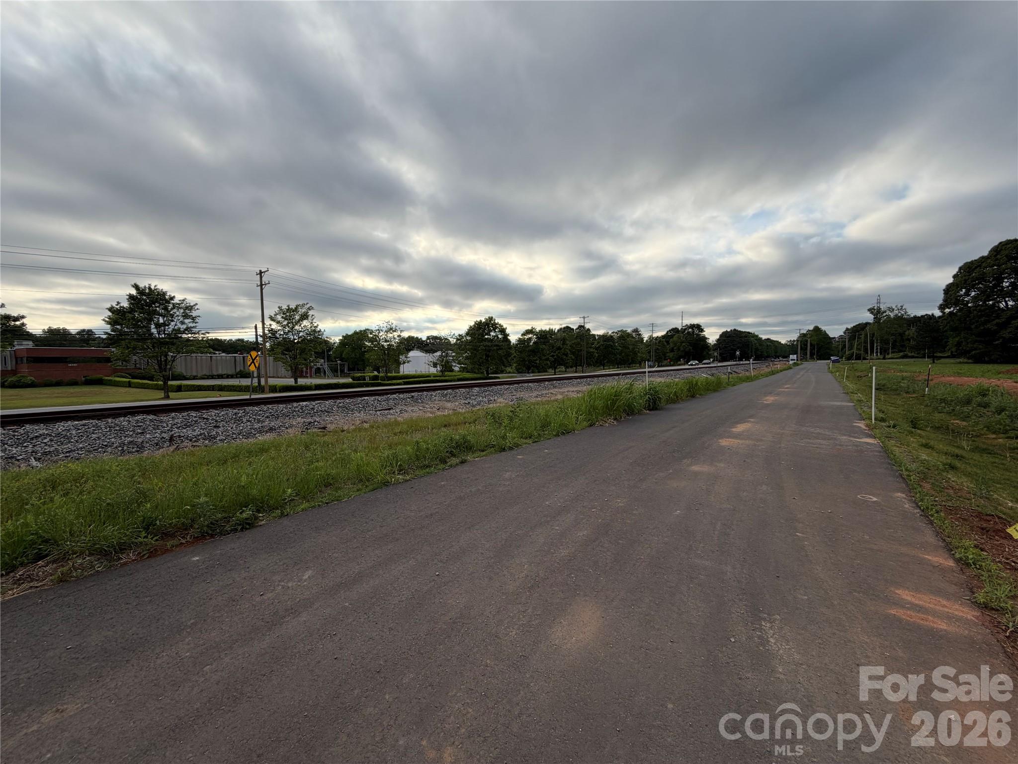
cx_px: 509
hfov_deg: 102.1
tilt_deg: -4.1
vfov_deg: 85.7
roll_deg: +1.0
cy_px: 382
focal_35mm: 14
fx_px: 412
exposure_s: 1/770
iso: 32
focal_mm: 2.22
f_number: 2.2
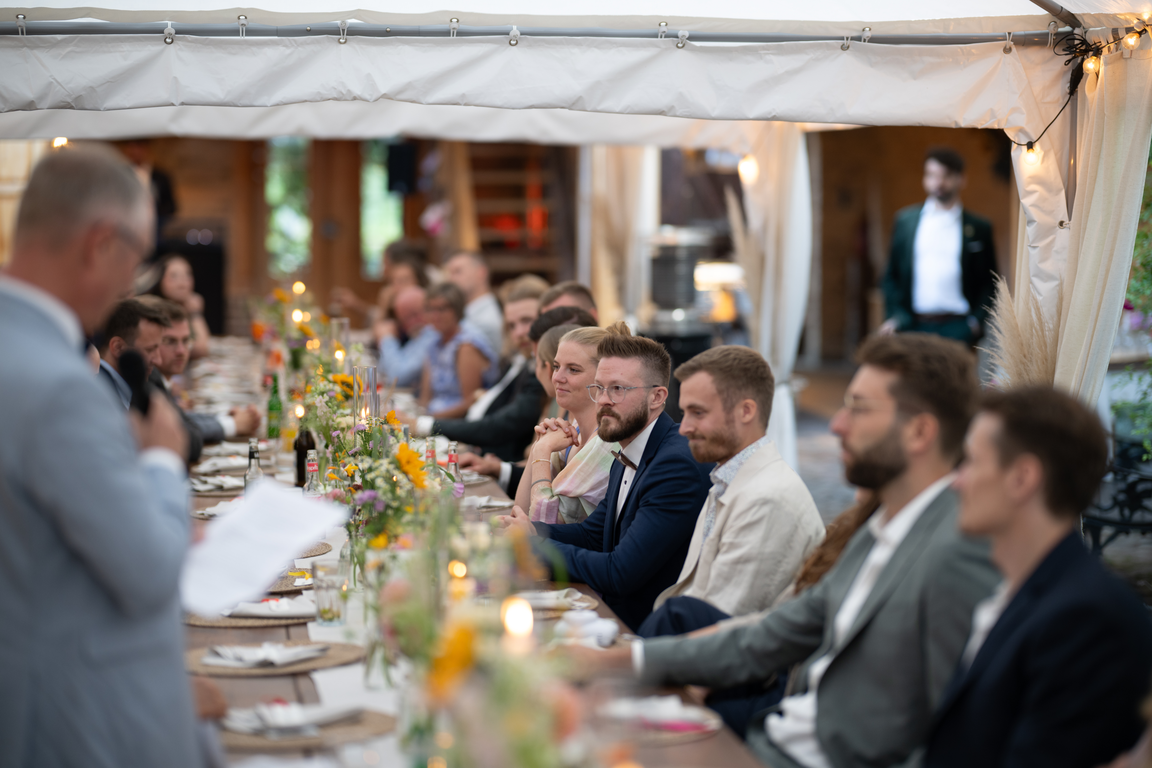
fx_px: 2720
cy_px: 384
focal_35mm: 85
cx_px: 576
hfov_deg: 23.9
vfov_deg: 16.1
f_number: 1.4
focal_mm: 85
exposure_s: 1/160
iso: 200
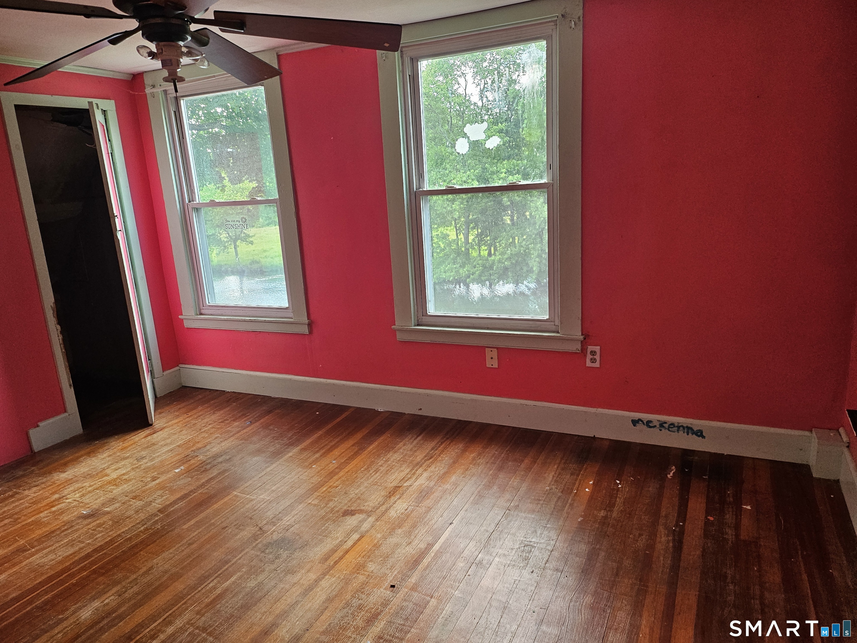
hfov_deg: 71.6
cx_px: 428
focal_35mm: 24
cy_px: 322
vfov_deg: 56.8
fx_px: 594
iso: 200
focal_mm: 5
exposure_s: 1/180
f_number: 1.8
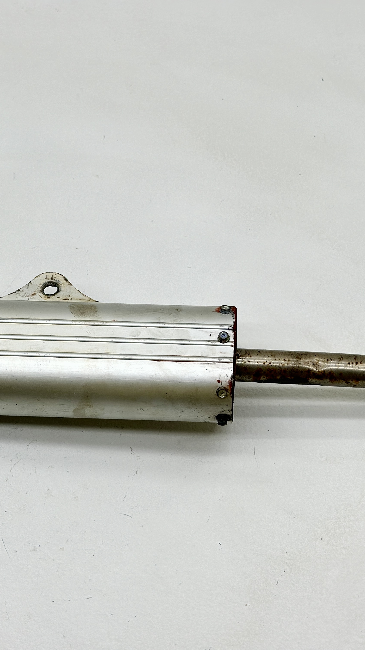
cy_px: 326
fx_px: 1205
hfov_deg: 17.2
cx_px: 136
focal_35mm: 70
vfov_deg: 30.2
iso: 64
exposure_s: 1/150
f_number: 1.78
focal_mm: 6.86
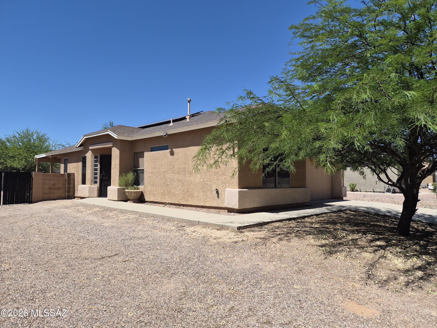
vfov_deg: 58.9
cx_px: 218
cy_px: 164
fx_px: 290
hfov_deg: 73.9
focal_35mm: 23
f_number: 1.8
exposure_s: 1/6624
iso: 80
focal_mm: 5.4
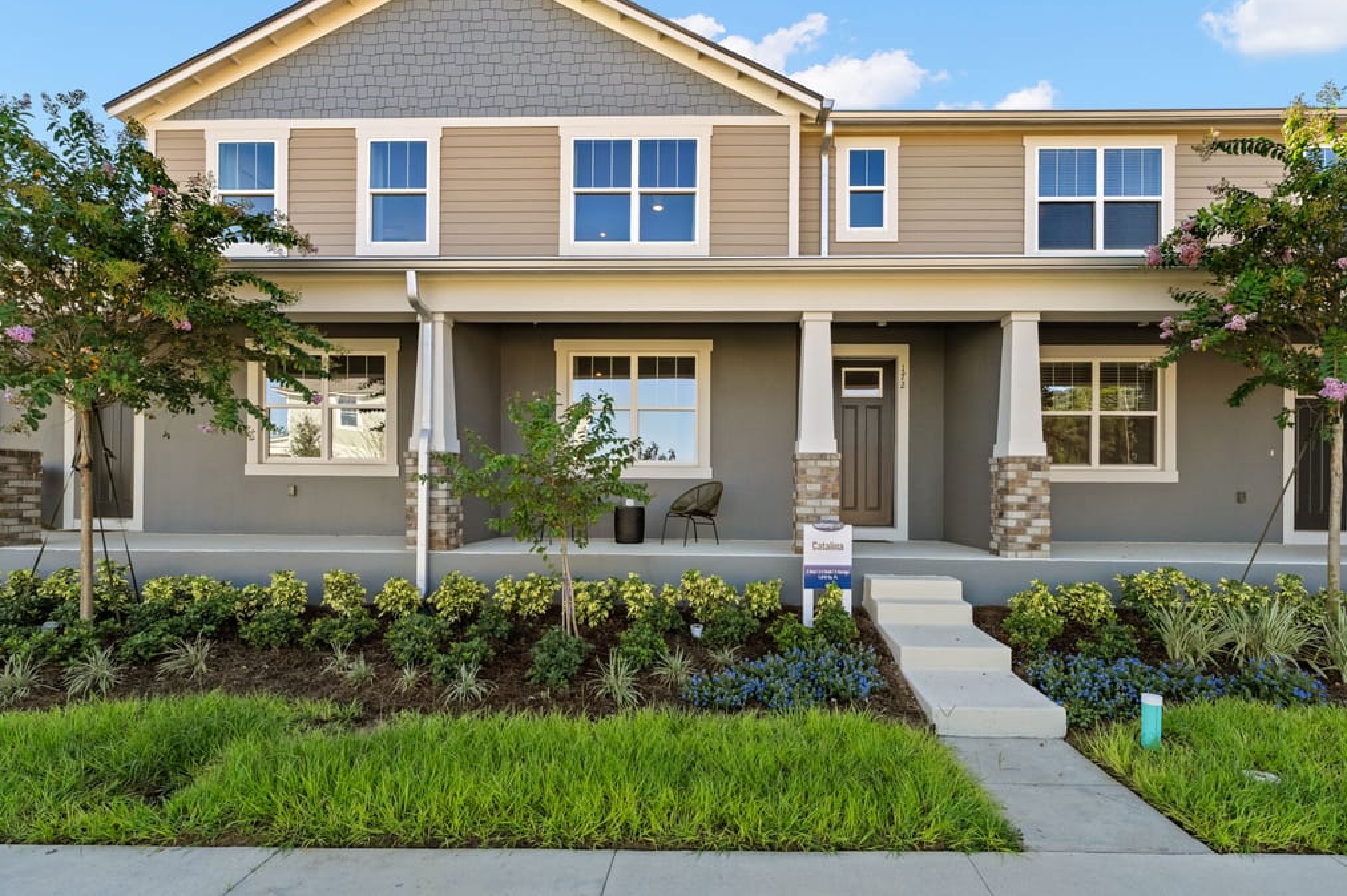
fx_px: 618
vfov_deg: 71.8
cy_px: 419
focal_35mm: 17
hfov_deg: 94.8
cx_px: 707
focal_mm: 15.5
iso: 400
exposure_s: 1/640
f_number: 7.1
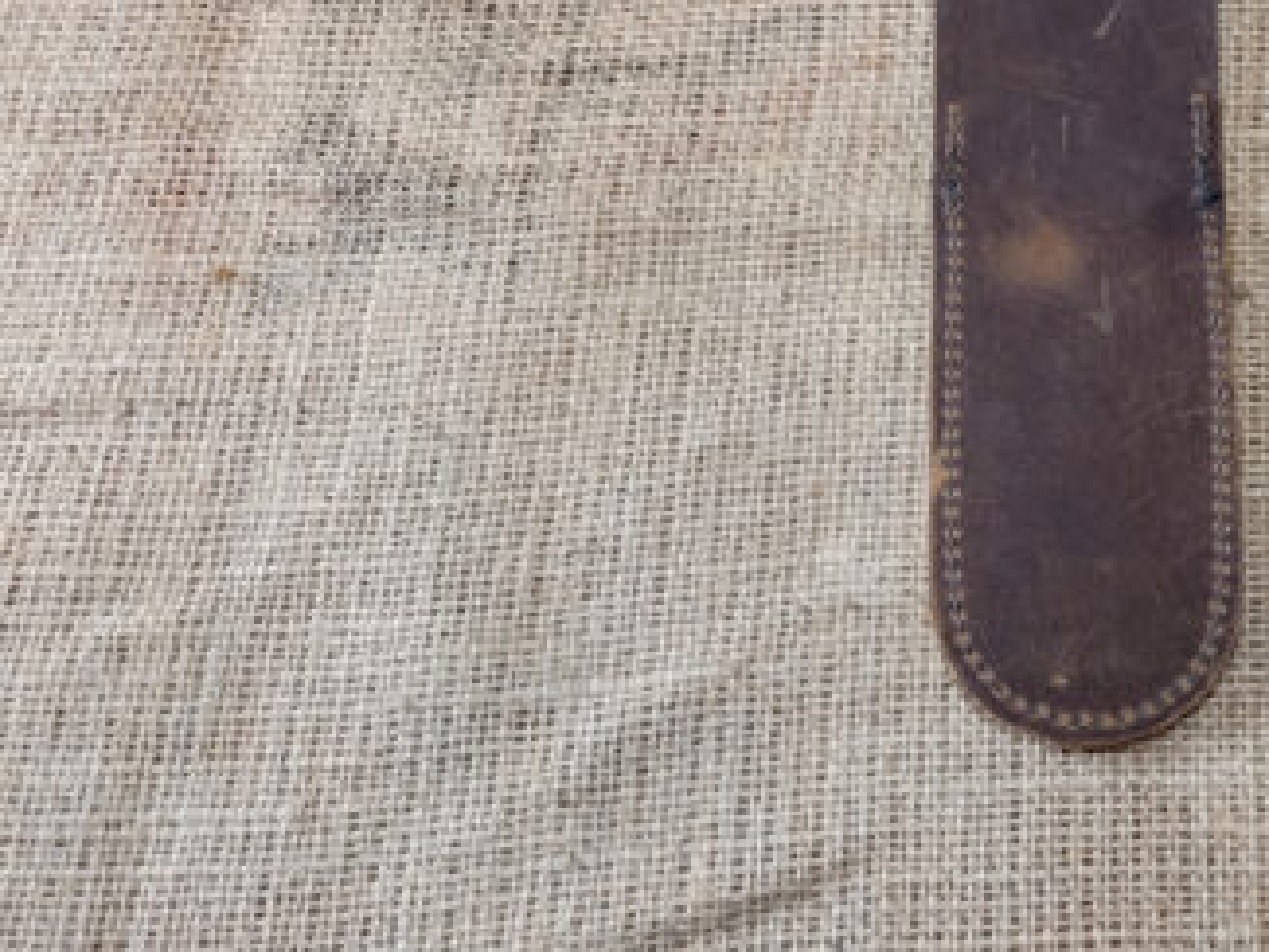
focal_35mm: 48
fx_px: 1760
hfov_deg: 37.4
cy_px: 187
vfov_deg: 29.6
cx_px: 1109
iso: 250
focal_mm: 5.4
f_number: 1.8
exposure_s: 1/40
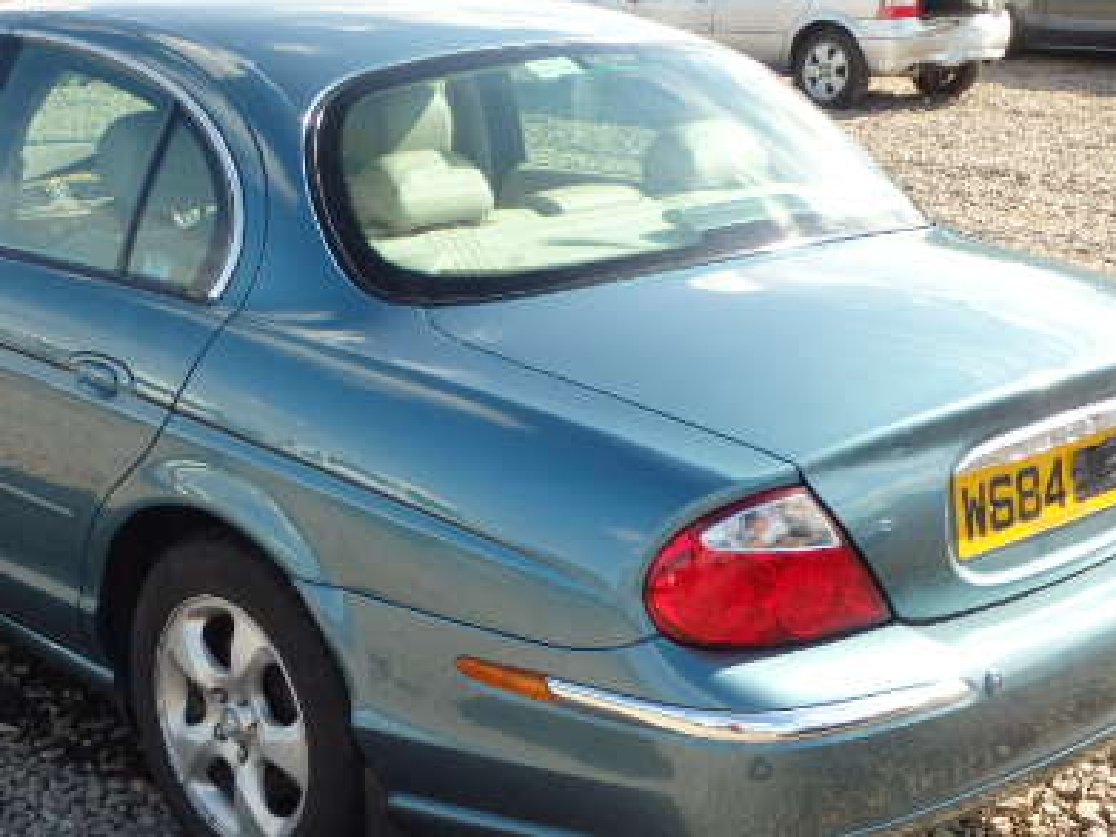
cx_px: 411
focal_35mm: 59
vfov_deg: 24.5
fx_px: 1902
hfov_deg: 32.5
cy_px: 631
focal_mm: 6.4
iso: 125
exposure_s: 1/250
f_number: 4.5
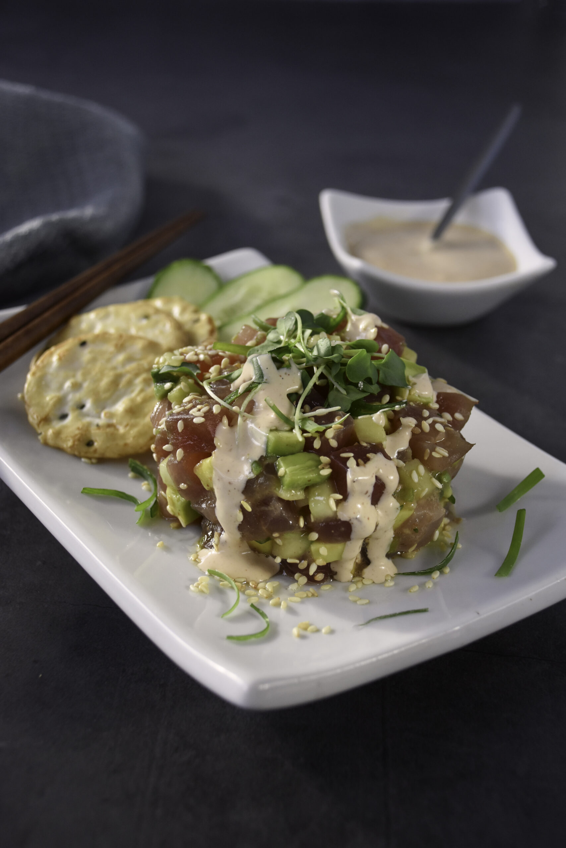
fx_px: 1415
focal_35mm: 60
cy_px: 424
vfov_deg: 33.4
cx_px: 283
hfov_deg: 22.6
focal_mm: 40
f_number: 4.5
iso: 800
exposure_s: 1/200
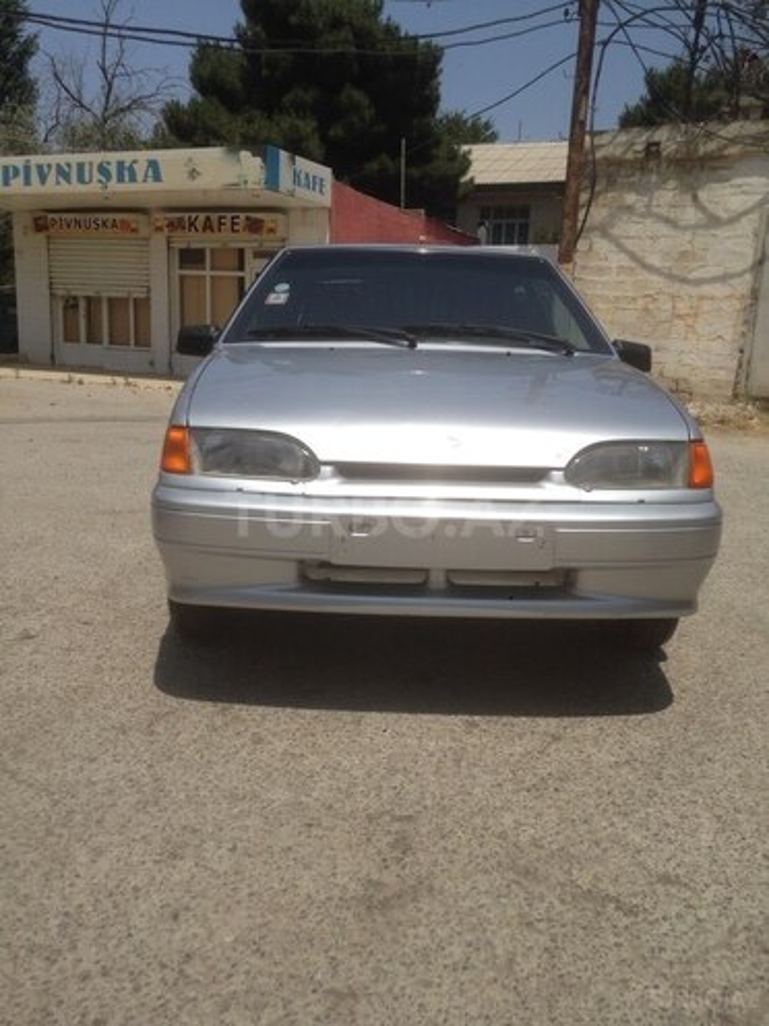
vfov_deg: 55.4
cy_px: 513
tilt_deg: -7.9
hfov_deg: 42.9
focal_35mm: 33
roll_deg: -2.4
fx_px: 977
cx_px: 384
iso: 50
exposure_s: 1/2463
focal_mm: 4.12
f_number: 2.4
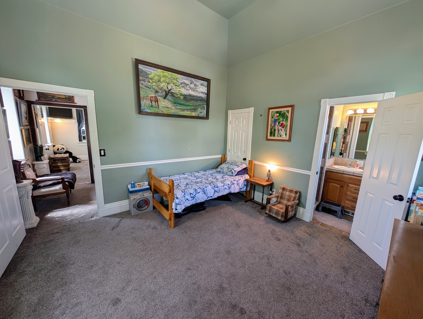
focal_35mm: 12
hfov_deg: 110.5
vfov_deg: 94.6
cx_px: 212
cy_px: 160
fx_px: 147
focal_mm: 2.23
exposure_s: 1/24
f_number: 1.95
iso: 40
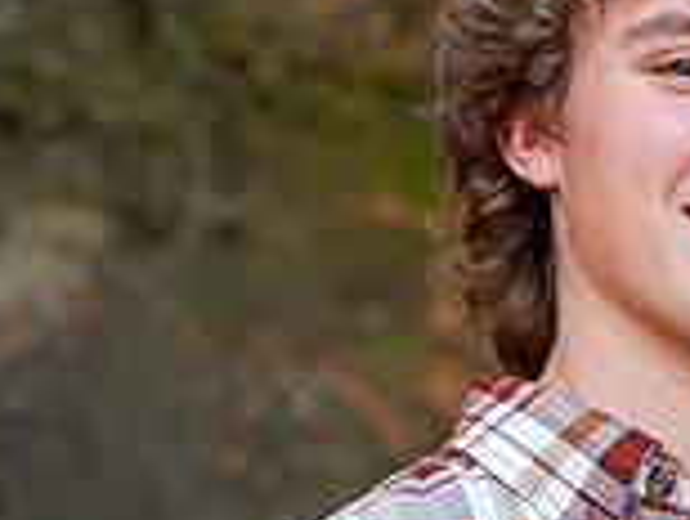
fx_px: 6209
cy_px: 285
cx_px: 1058
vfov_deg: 4.8
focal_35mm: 311
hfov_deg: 6.3
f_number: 6.3
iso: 400
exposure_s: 1/160
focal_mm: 70
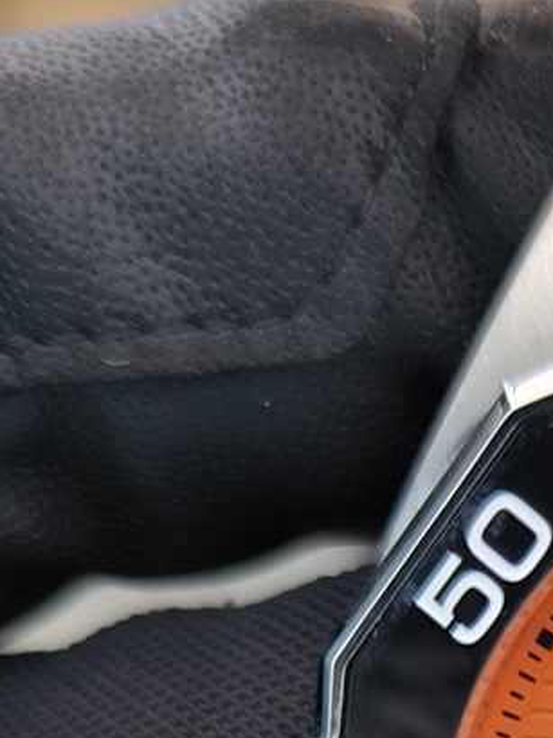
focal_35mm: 120
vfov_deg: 15.2
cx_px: 937
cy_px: 1093
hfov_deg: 11.6
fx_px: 2559
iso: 50
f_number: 1.9
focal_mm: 6.92
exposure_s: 1/115
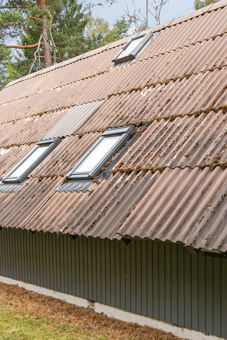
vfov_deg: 40.4
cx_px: 86
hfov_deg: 28.0
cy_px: 102
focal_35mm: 48
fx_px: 454
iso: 400
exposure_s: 1/125
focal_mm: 16
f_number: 5.6
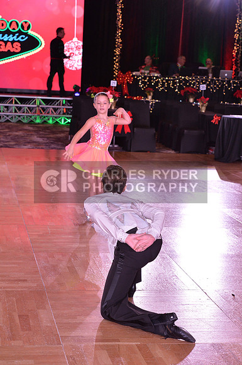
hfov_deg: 16.0
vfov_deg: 23.9
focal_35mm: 85
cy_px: 182
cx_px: 121
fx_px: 860
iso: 2000
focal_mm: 85
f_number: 6.3
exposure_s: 1/250
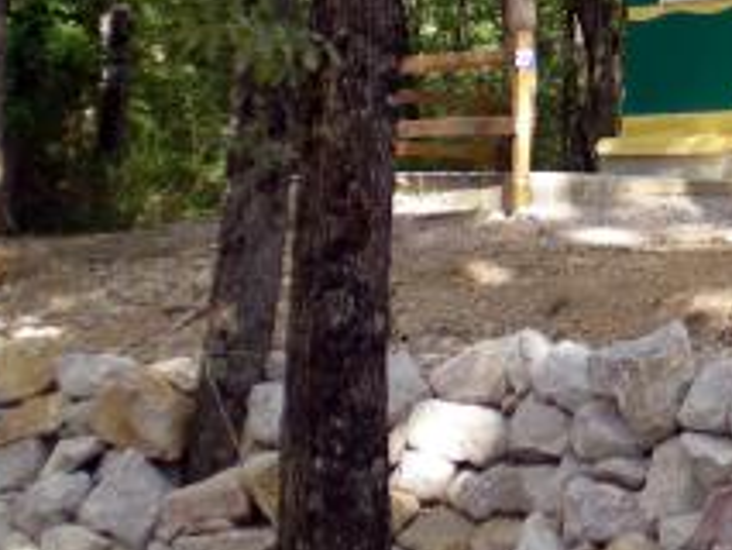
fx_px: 2708
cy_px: 2
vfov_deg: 11.5
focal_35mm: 128
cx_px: 797
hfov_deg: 15.0
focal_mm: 7.4
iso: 50
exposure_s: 1/93.8
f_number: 3.5
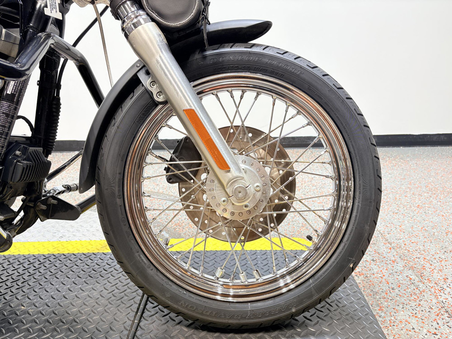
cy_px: 170
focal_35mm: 26
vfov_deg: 53.1
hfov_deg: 67.3
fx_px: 339
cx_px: 226
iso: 64
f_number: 1.6
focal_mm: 5.96
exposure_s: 1/120
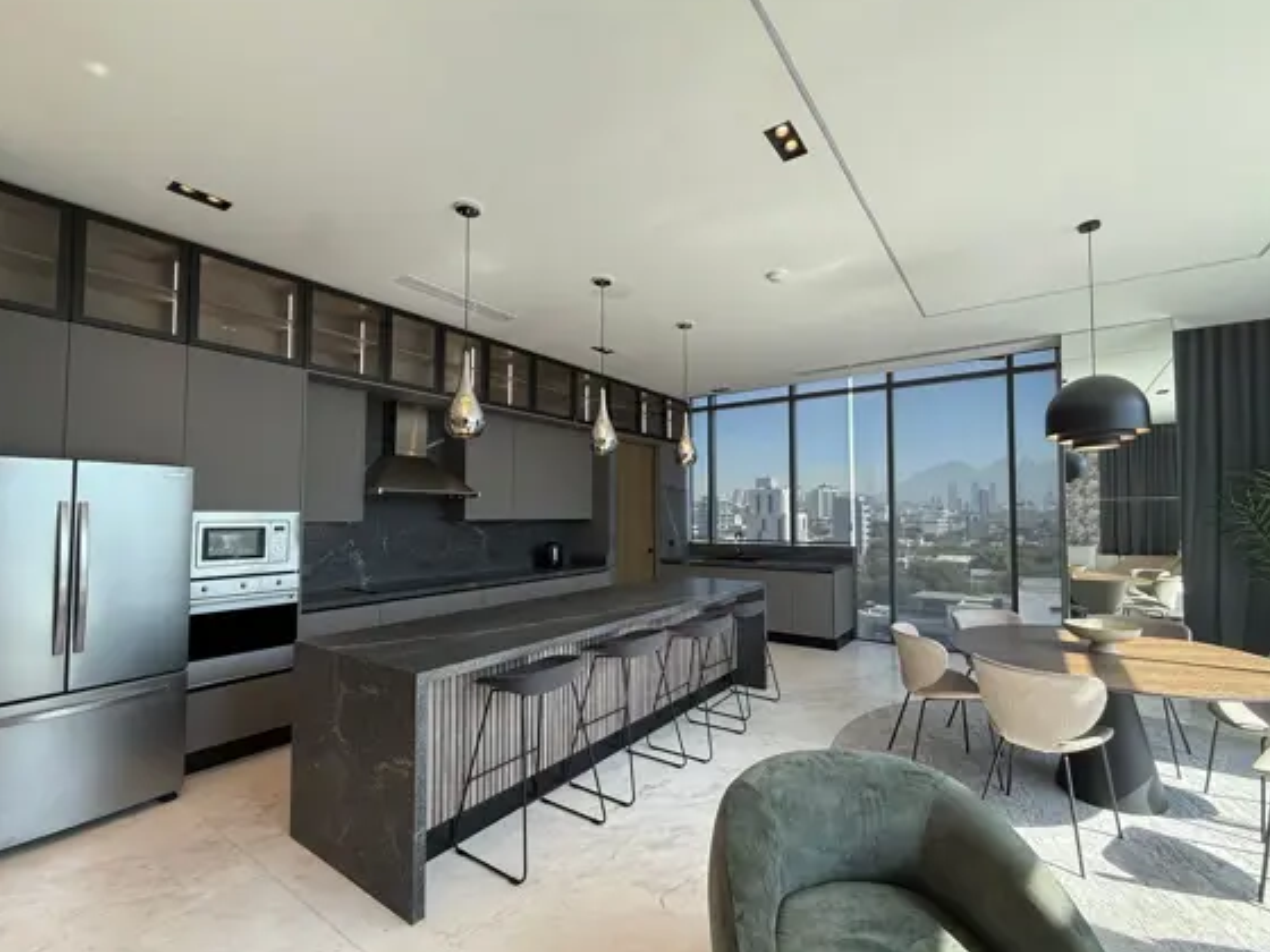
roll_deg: -0.4
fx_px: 550
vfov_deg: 81.7
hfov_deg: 98.1
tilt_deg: +2.7
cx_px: 671
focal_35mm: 15
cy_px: 494
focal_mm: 2.22
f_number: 2.2
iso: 64
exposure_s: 1/120
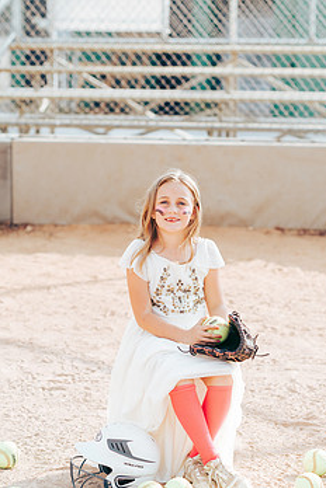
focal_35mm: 110
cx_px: 187
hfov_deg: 12.4
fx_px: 1494
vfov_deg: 18.6
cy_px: 259
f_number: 2.8
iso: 160
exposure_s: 1/1000
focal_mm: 85
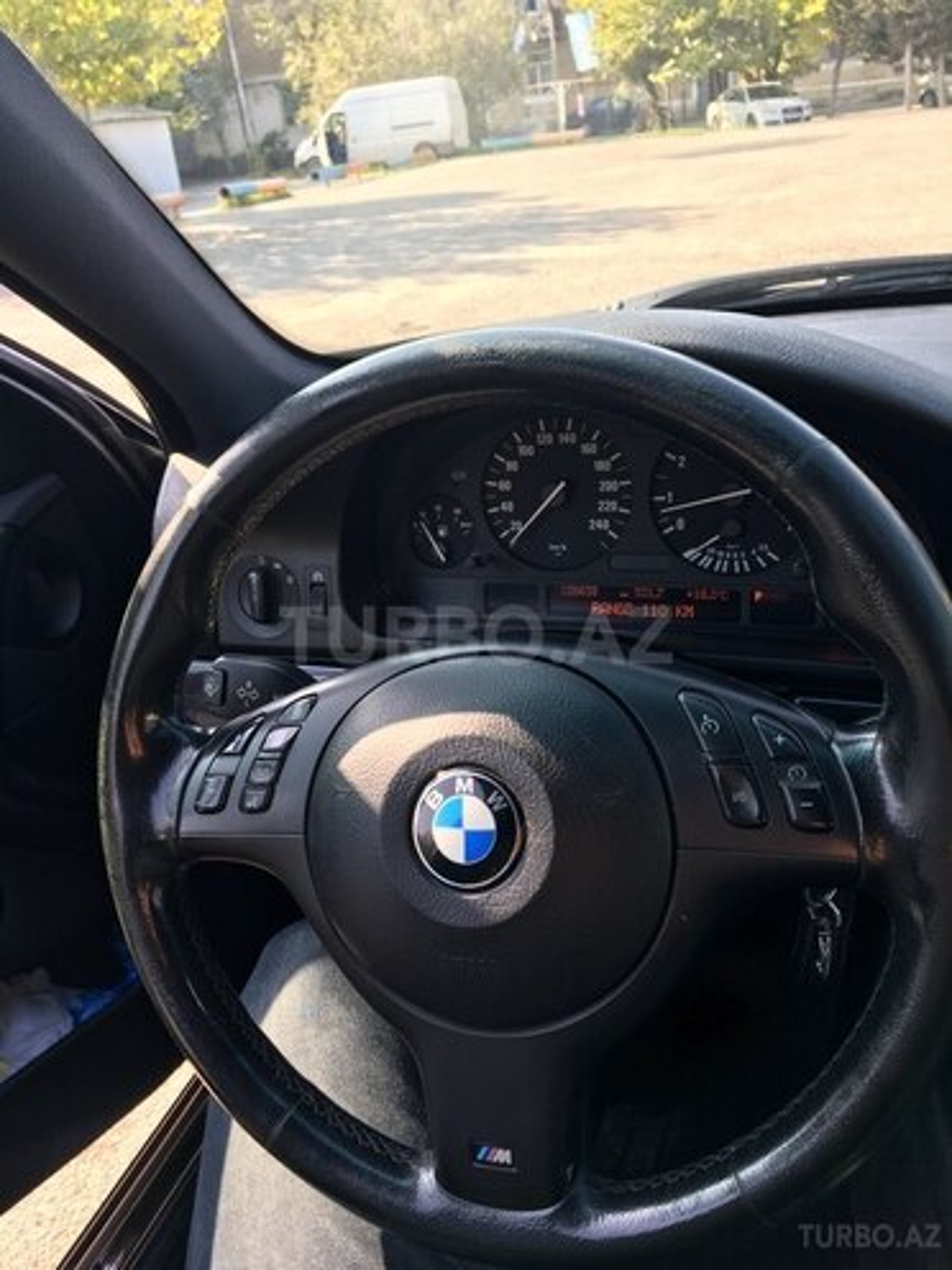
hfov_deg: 48.2
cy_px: 635
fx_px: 1063
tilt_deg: -24.4
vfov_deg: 61.7
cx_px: 476
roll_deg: +5.8
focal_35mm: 29
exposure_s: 1/109
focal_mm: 4.15
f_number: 2.2
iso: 25
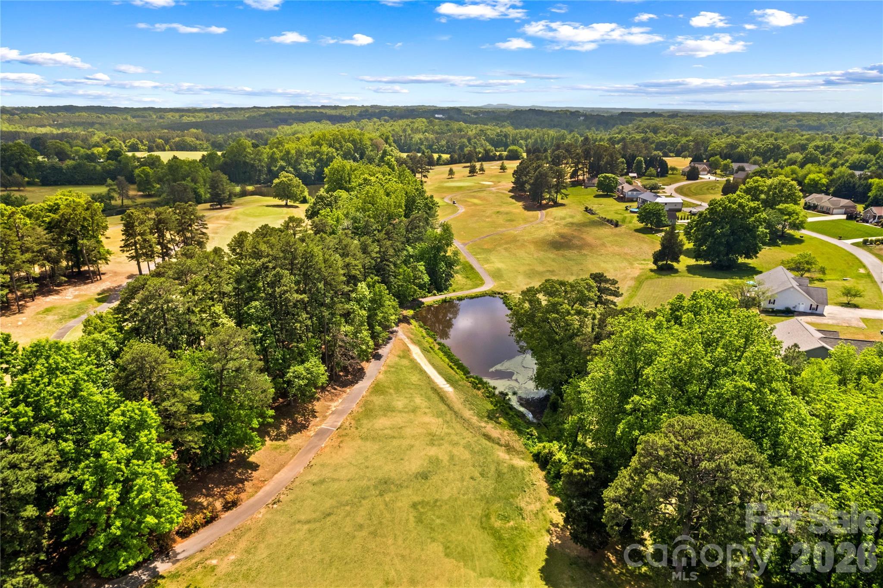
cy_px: 294
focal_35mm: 22
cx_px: 442
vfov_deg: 57.2
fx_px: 539
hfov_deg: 78.6
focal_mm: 8.38
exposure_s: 1/1250
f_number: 2.8
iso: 100
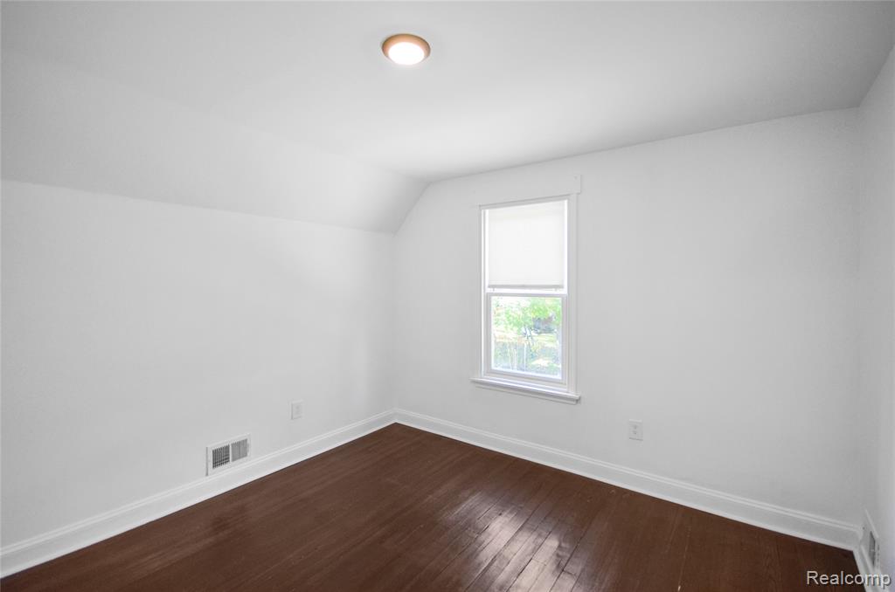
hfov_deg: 100.5
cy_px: 296
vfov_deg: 77.1
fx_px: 372
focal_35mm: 15
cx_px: 448
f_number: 4
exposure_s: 1/60
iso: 400
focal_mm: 10
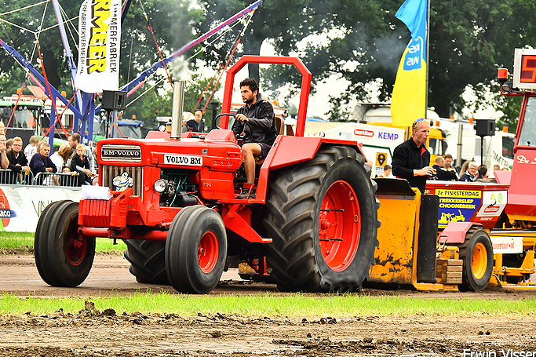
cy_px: 153
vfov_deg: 4.5
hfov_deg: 6.7
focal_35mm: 308
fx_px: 4578
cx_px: 228
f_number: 9
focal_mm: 175
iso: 500
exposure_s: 1/200
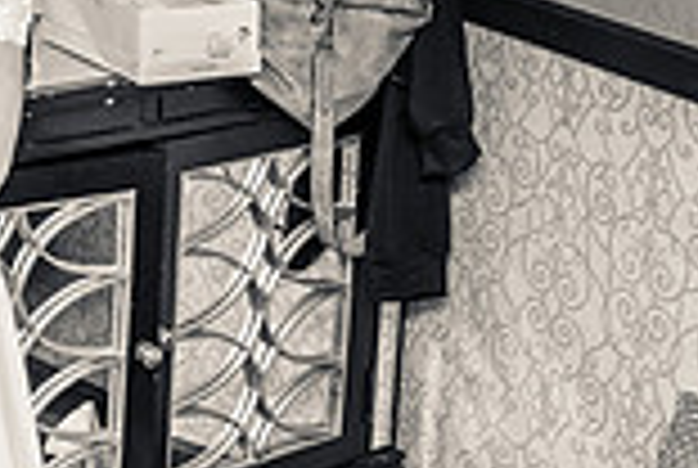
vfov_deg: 13.7
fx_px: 1845
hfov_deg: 18.9
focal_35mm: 95
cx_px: -341
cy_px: -213
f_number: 5
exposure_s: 1/200
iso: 320
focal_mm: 24
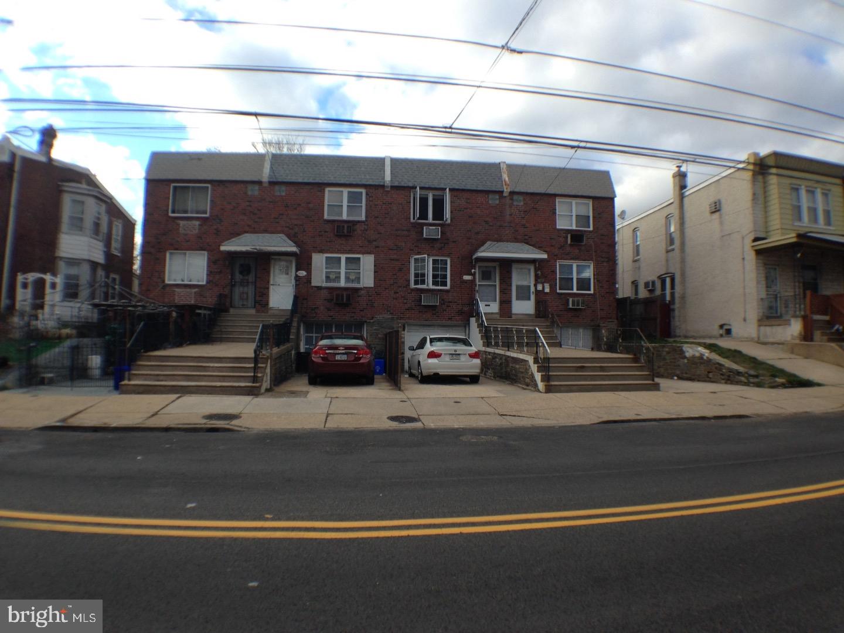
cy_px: 316
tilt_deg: +2.7
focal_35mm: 33
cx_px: 422
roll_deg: -1.9
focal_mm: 4.12
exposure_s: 1/559
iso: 50
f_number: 2.4
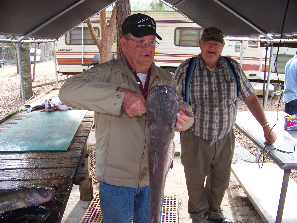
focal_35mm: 33
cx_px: 148
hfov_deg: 55.4
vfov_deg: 42.9
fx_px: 283
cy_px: 112
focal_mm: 5.85
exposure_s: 1/30
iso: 64
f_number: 2.8
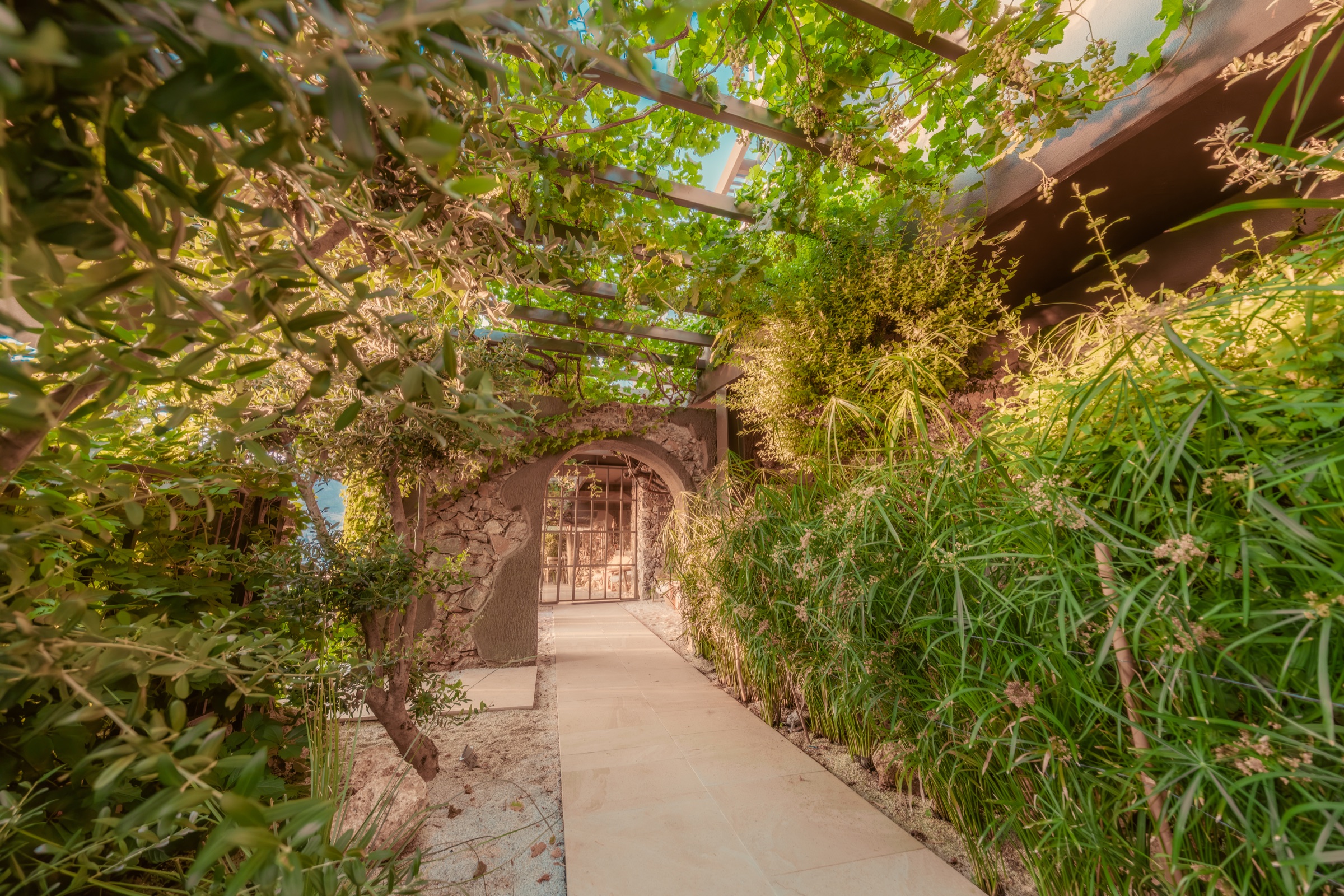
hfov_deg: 112.6
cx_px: 672
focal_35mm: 12
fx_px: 448
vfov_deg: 90.0
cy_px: 448
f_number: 2.8
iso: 500
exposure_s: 1/25
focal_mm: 8
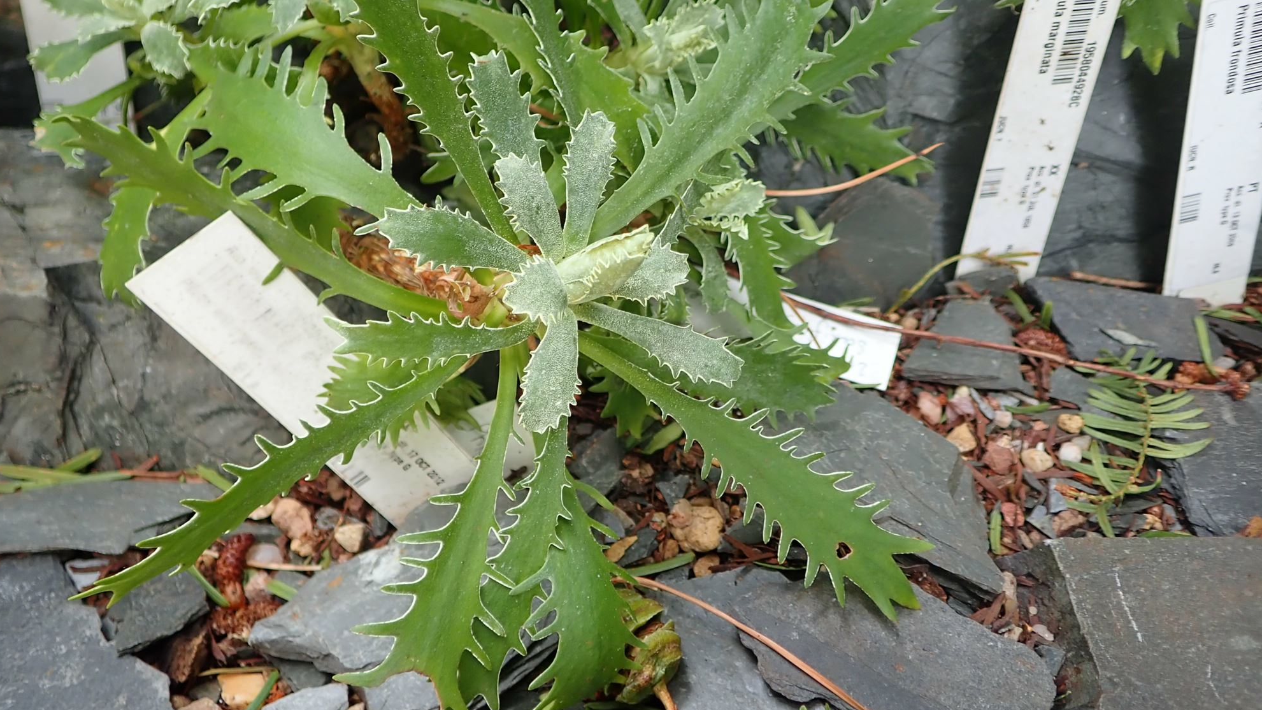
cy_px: 324
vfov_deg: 35.6
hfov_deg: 59.5
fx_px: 1104
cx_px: 629
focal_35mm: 33
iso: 100
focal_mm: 5.5
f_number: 2.3
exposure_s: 1/80
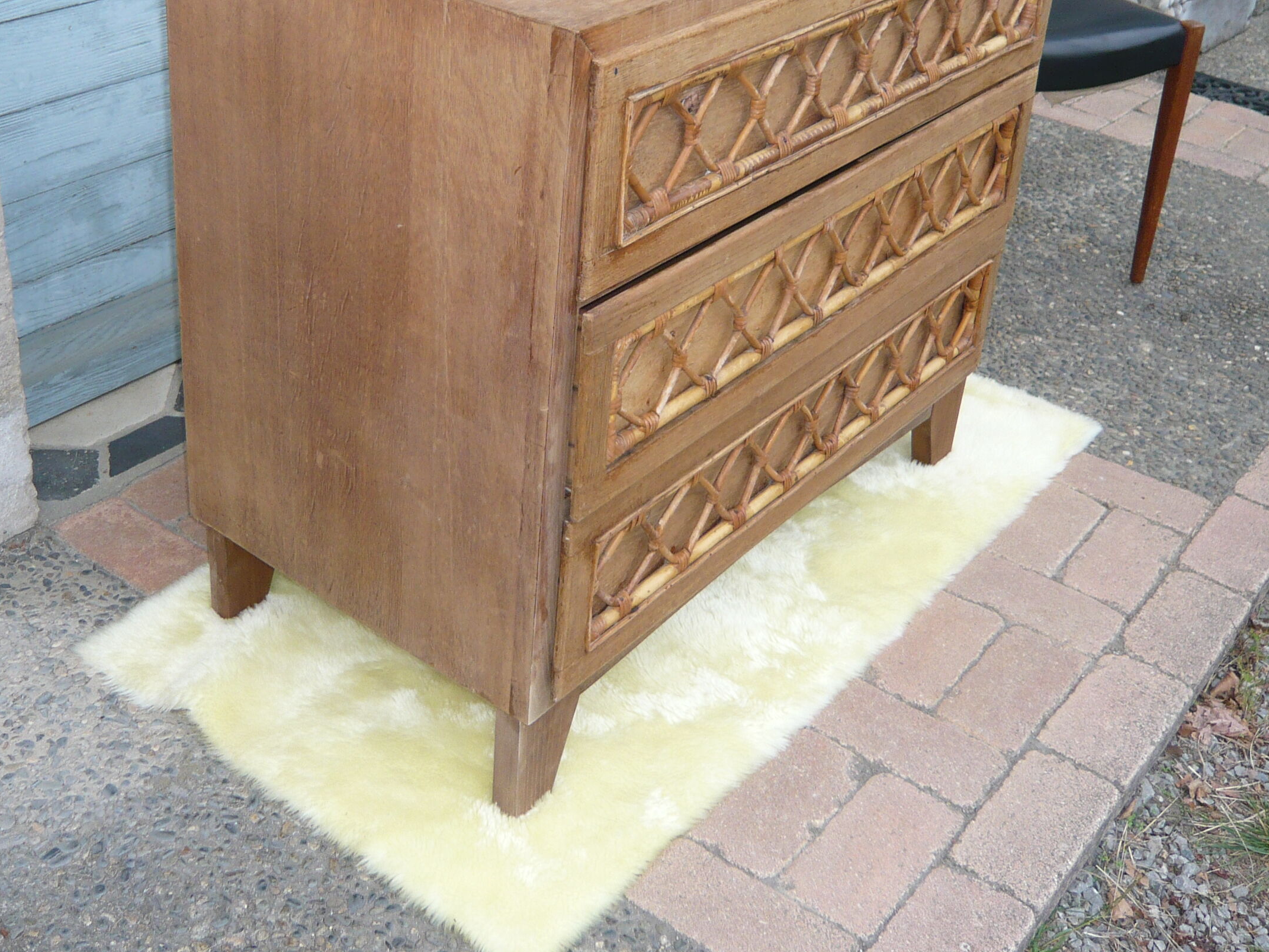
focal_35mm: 43
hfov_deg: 43.7
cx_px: 538
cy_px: 280
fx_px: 1576
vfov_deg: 33.1
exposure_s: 1/100
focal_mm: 4.9
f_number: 2.9
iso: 100
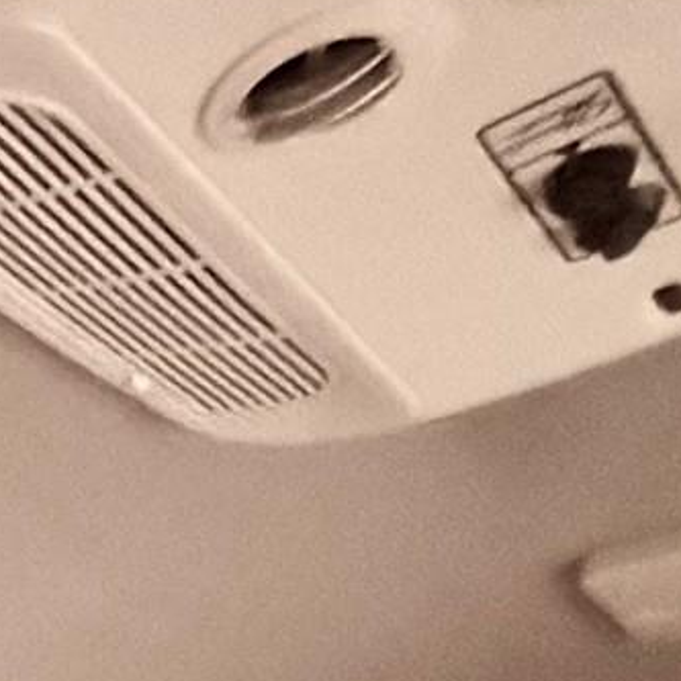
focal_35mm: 76
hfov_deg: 15.6
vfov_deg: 15.3
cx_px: -830
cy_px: 1546
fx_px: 1692
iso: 1250
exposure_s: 1/60
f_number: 2.2
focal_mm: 2.22
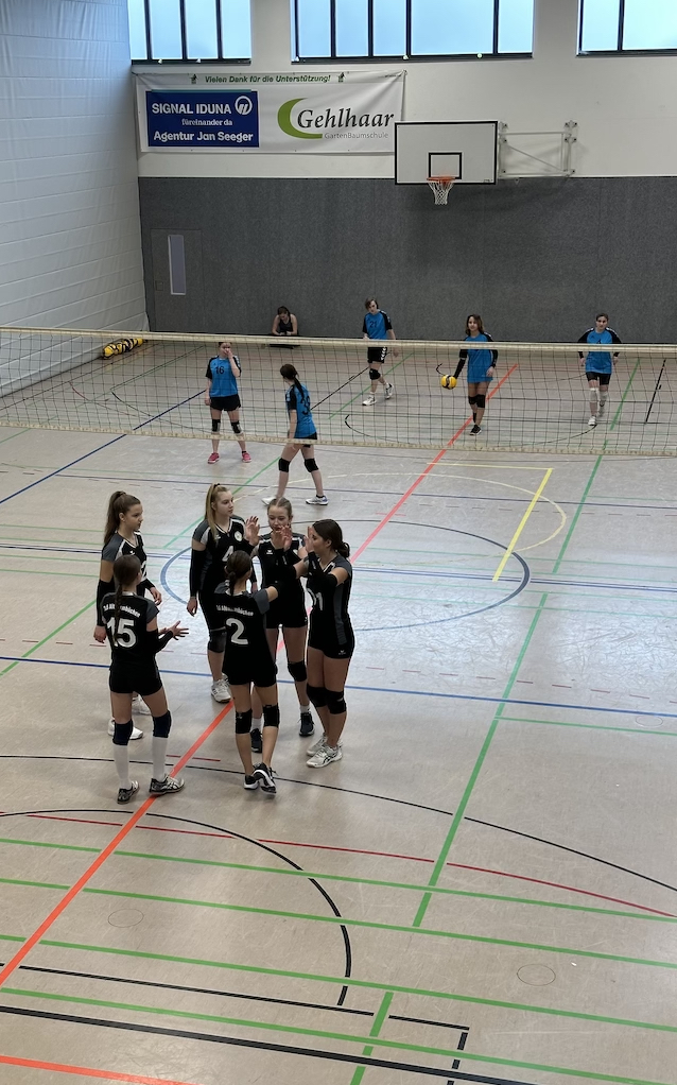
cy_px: 542
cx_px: 340
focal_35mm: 51
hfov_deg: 25.3
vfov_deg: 39.6
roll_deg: +0.7
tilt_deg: -17.3
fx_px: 1507
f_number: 1.78
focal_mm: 6.86
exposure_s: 1/100
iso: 100
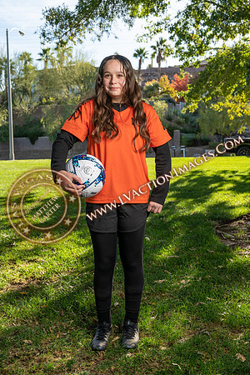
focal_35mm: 35
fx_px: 365
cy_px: 188
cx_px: 125
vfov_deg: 54.4
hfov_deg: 37.9
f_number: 5.6
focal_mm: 35
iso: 100
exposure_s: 1/160
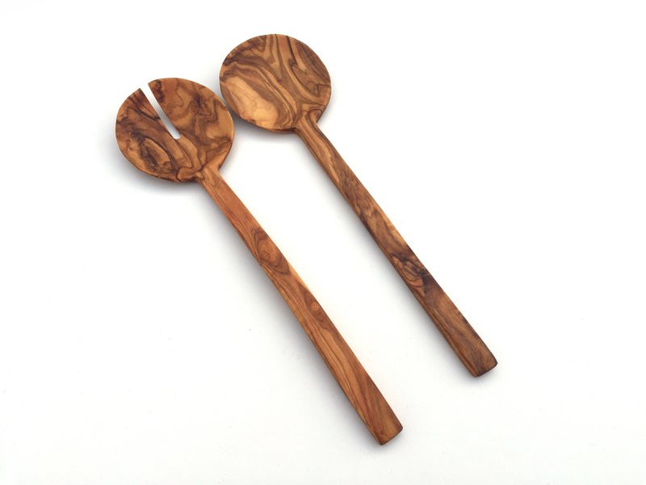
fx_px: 541
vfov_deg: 48.2
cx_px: 323
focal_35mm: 29
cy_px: 242
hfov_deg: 61.7
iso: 32
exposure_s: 1/1364
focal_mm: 4.15
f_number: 2.2
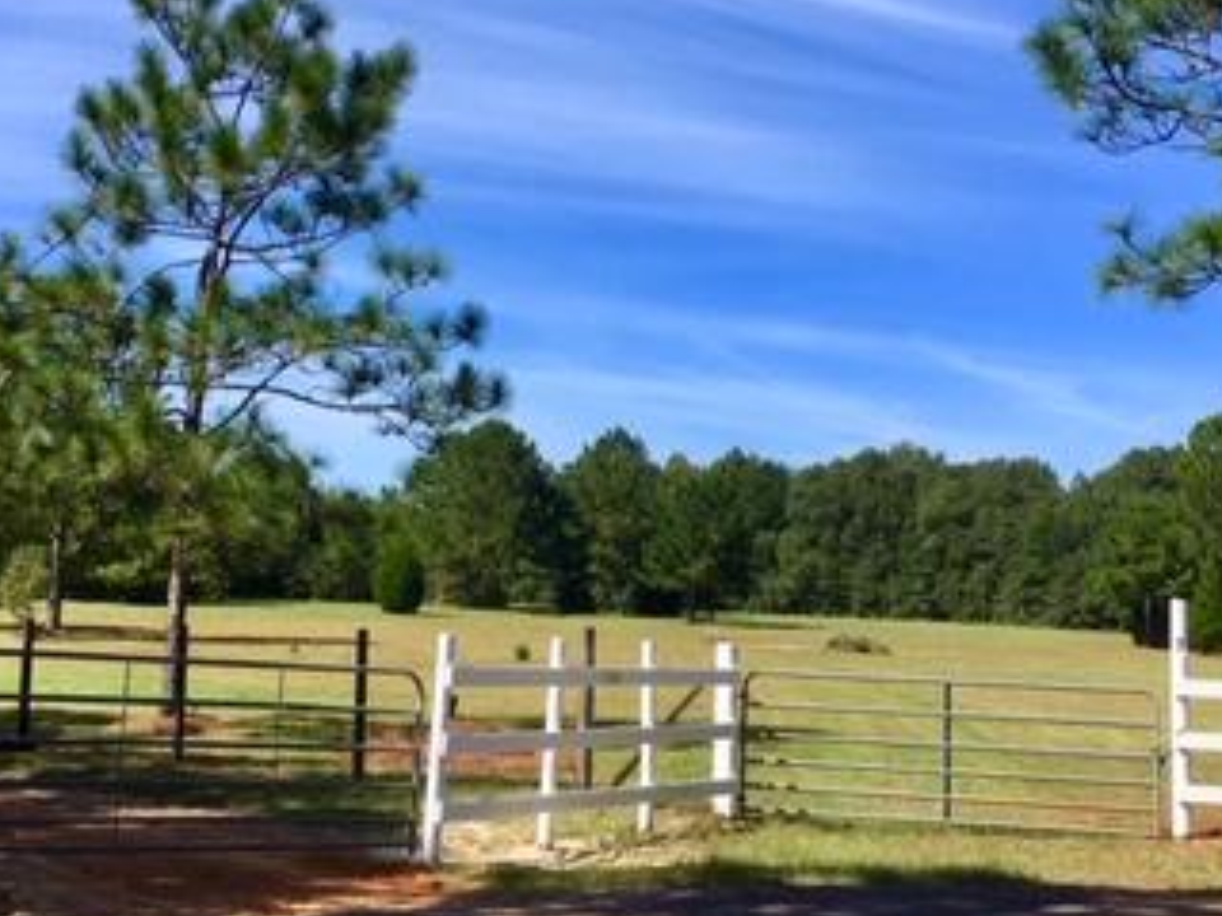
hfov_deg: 33.2
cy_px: 355
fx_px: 2047
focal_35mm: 58
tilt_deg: +5.7
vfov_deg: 25.2
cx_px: 596
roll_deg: -2.0
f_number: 2.2
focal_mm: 4.15
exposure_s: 1/1374
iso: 25
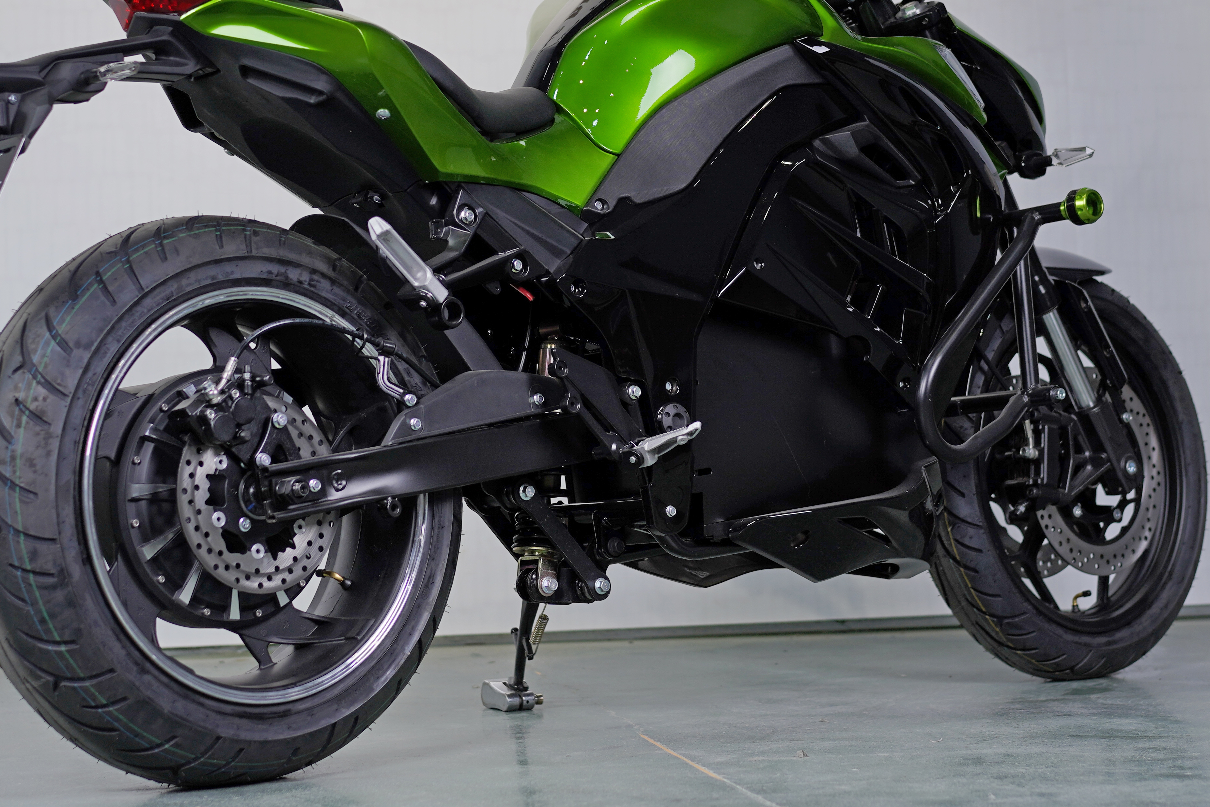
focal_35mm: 89
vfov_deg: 15.3
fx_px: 2991
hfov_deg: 22.9
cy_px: 219
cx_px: 668
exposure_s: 1/250
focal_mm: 55
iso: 100
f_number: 2.8
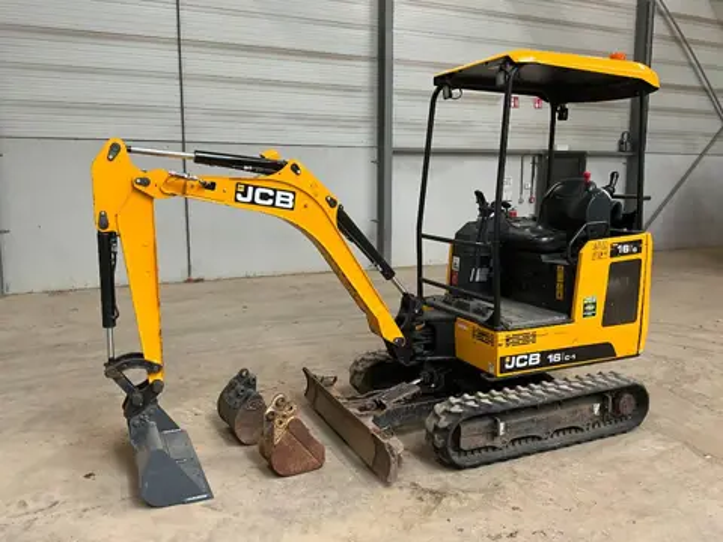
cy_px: 271
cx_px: 362
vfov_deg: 48.2
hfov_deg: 61.7
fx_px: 606
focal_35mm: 29
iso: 100
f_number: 1.8
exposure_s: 1/60
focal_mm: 3
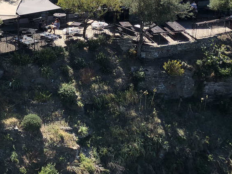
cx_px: 57
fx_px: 396
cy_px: 11
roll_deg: +0.9
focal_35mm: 59
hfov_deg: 32.1
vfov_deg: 24.0
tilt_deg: -14.9
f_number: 1.8
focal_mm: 4
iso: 20
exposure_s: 1/1779
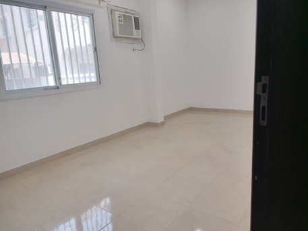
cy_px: 116
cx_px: 154
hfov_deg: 71.6
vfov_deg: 56.8
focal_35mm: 24
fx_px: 214
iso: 50
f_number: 1.6
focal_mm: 5.84
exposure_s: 1/126
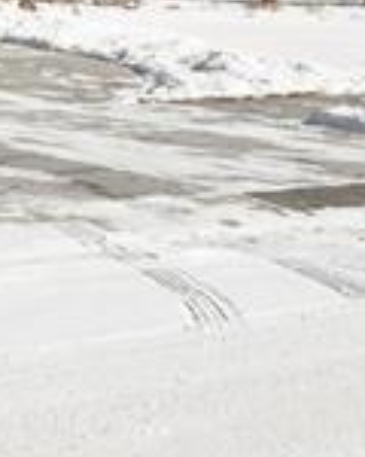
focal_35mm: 141
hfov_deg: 9.4
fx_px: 1904
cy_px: -228
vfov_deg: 12.9
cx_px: -599
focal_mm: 22
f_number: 13
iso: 50
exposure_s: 1/45
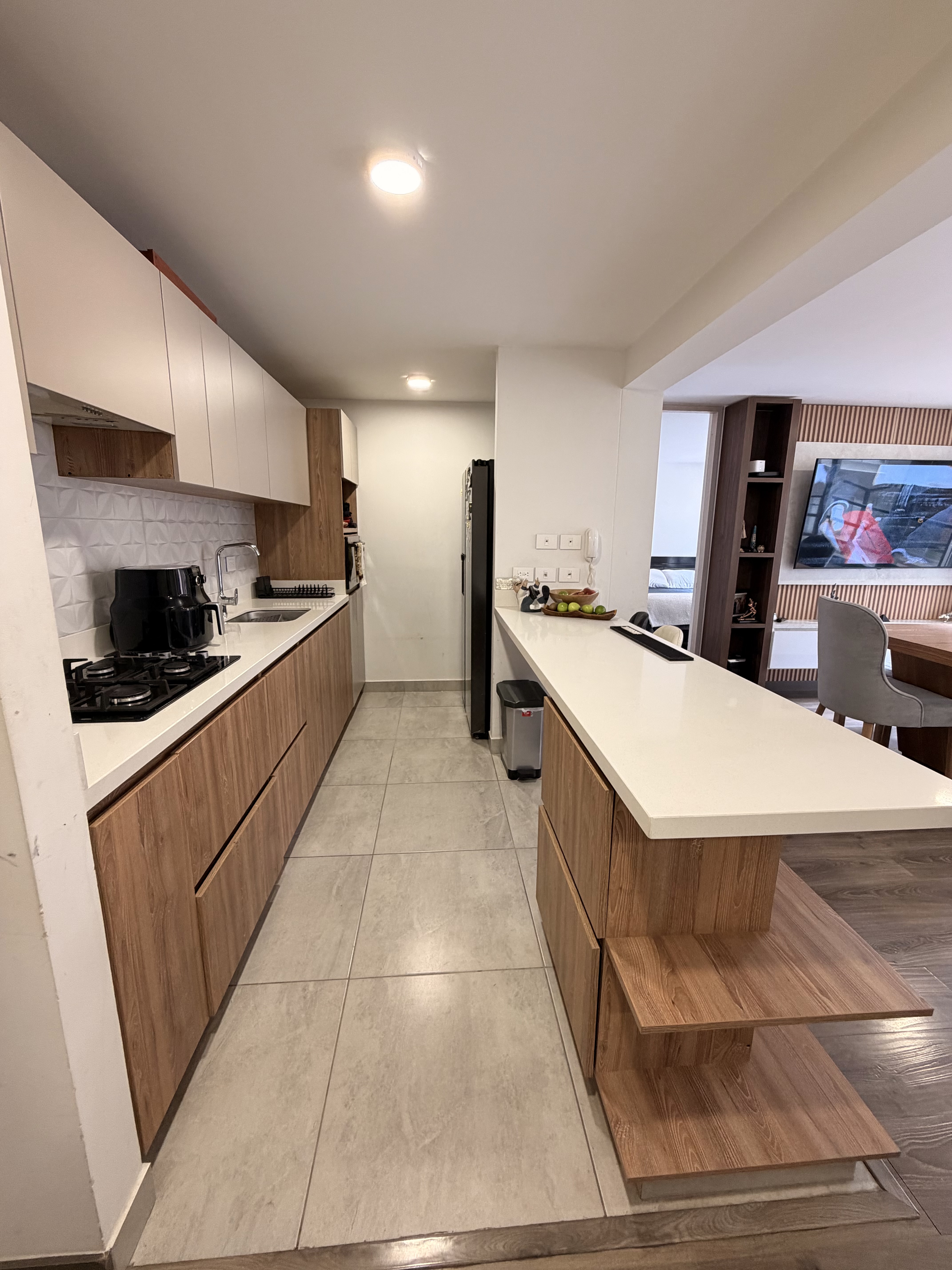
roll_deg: -0.2
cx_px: 476
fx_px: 513
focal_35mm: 14
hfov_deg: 85.7
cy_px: 635
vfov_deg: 102.1
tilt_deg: -11.2
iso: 250
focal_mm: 2.22
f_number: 2.2
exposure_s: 1/50
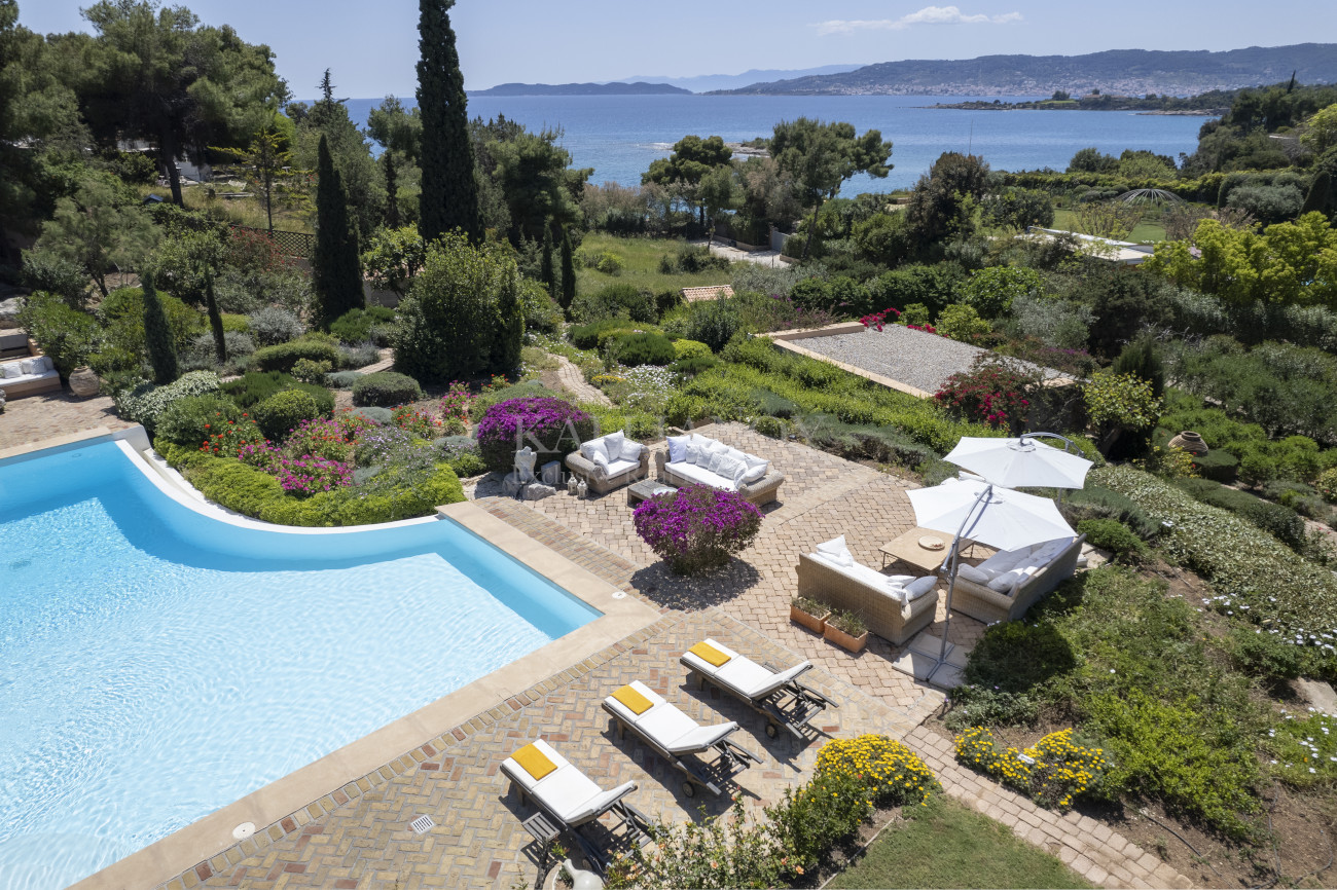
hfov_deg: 78.6
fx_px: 817
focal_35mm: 22
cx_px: 668
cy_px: 445
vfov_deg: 57.2
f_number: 2.8
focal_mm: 8.38
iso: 100
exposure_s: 1/2500
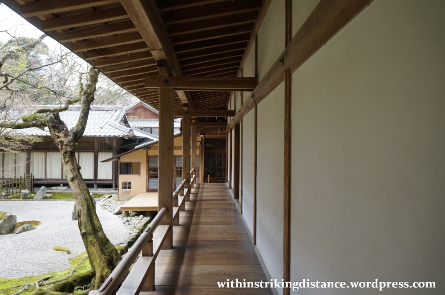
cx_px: 222
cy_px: 148
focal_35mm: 27
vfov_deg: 47.8
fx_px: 333
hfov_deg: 67.4
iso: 200
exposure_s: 1/100
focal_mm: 18
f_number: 5
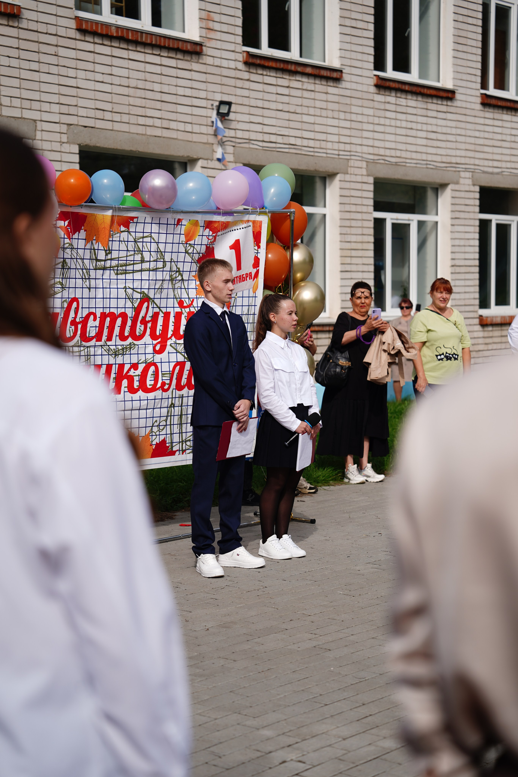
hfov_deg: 19.5
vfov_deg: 28.8
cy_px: 388
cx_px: 259
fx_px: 1511
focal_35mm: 70
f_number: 2.8
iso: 80
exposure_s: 1/2000
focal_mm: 70
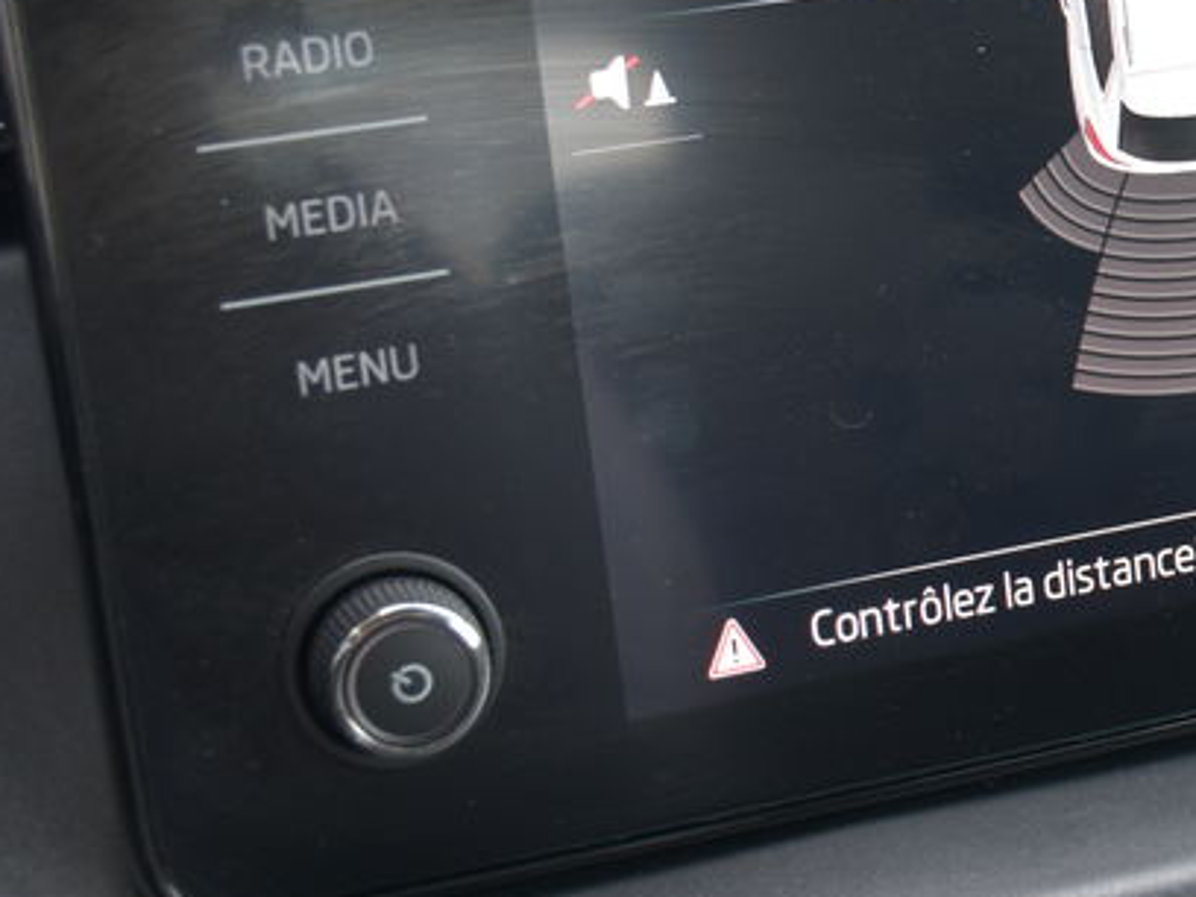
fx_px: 3179
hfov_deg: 20.7
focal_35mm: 92
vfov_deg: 16.0
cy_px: 300
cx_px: 1170
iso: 400
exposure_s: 1/80
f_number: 4.5
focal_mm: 26
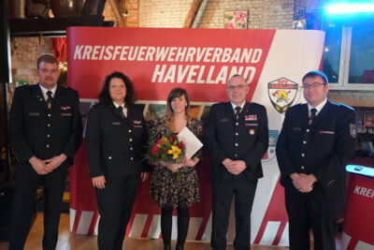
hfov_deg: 65.9
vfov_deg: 46.8
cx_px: 187
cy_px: 125
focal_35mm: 28
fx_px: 288
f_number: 3.8
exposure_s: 1/60
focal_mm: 18.5
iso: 3600
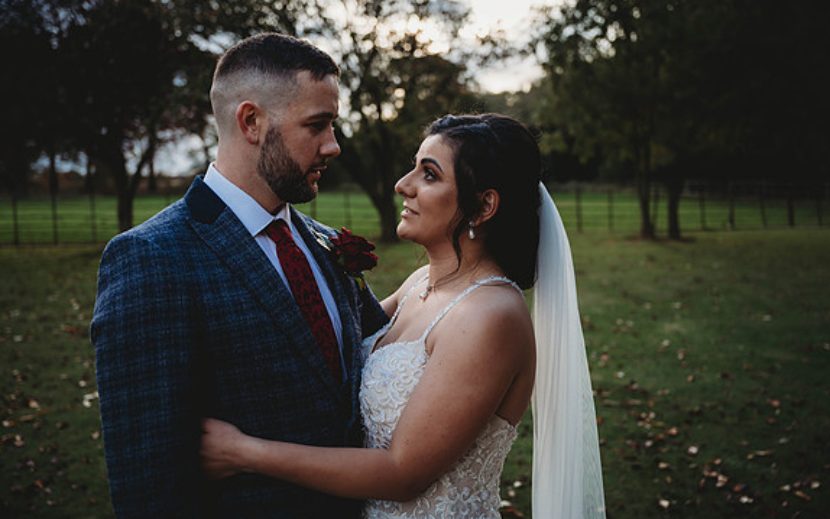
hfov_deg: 54.0
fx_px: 814
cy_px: 241
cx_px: 415
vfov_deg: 35.3
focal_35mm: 36
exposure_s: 1/800
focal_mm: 35
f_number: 2.8
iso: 100
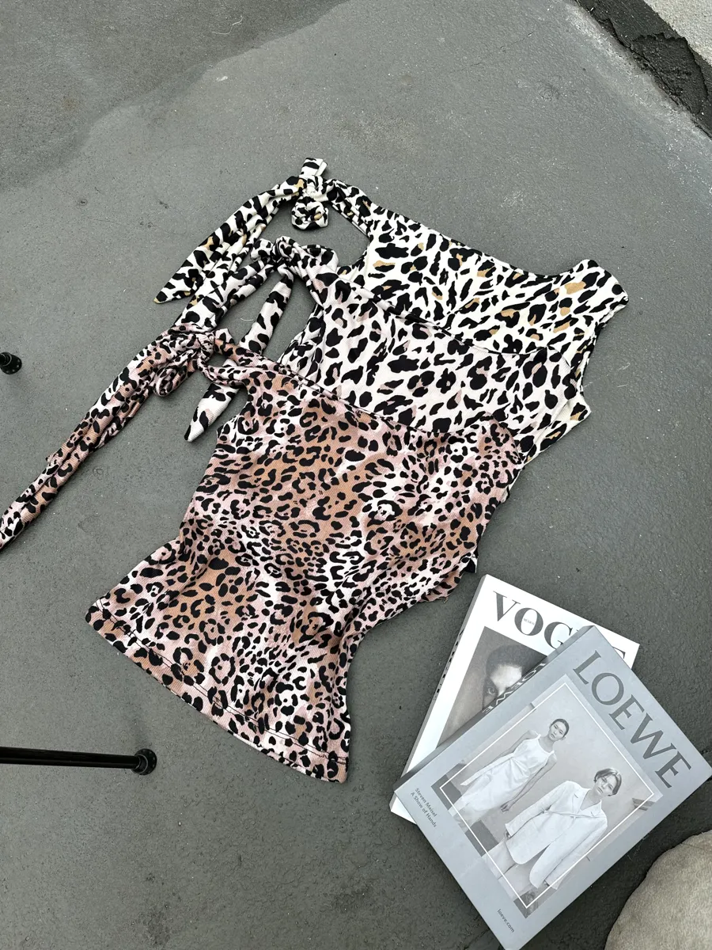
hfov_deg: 56.8
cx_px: 356
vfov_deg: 71.6
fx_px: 658
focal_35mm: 24
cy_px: 475
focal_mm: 6.86
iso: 80
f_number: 1.78
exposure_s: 1/121
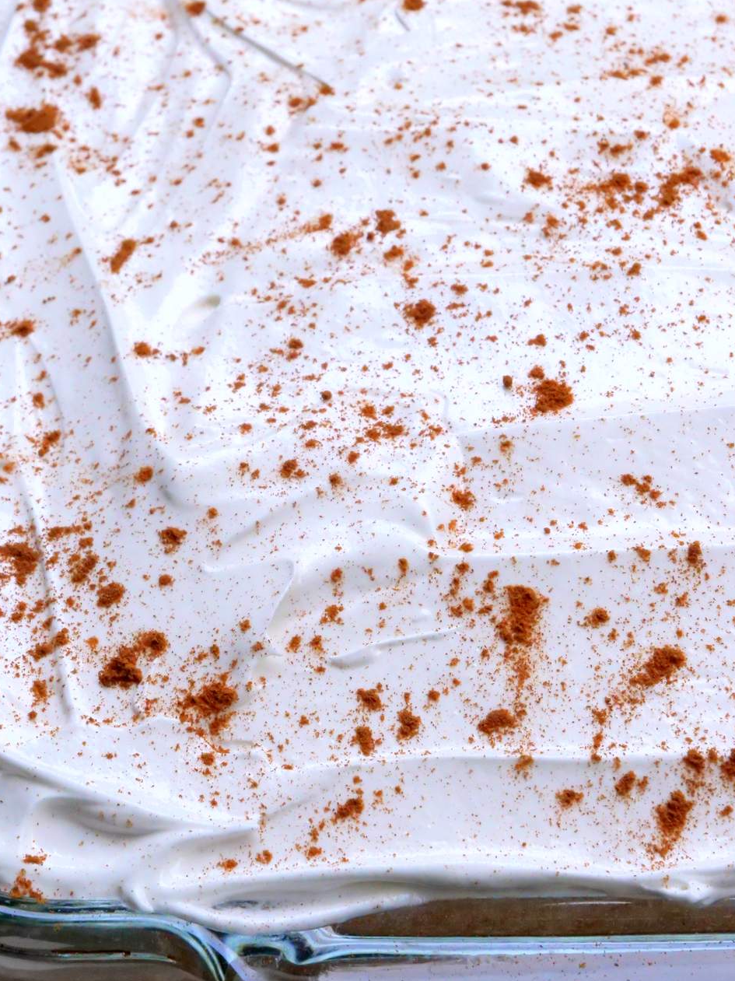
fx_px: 3739
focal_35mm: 132
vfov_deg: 14.9
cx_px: 275
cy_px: 404
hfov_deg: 11.2
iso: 3200
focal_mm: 52
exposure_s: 1/125
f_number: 11
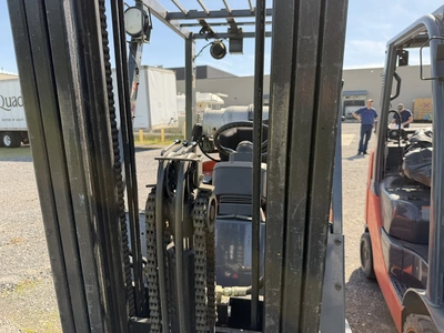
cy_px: 166
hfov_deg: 71.6
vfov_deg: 56.8
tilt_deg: -12.2
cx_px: 222
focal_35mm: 24
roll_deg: +1.9
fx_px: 308
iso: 80
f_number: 1.78
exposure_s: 1/943
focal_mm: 6.76
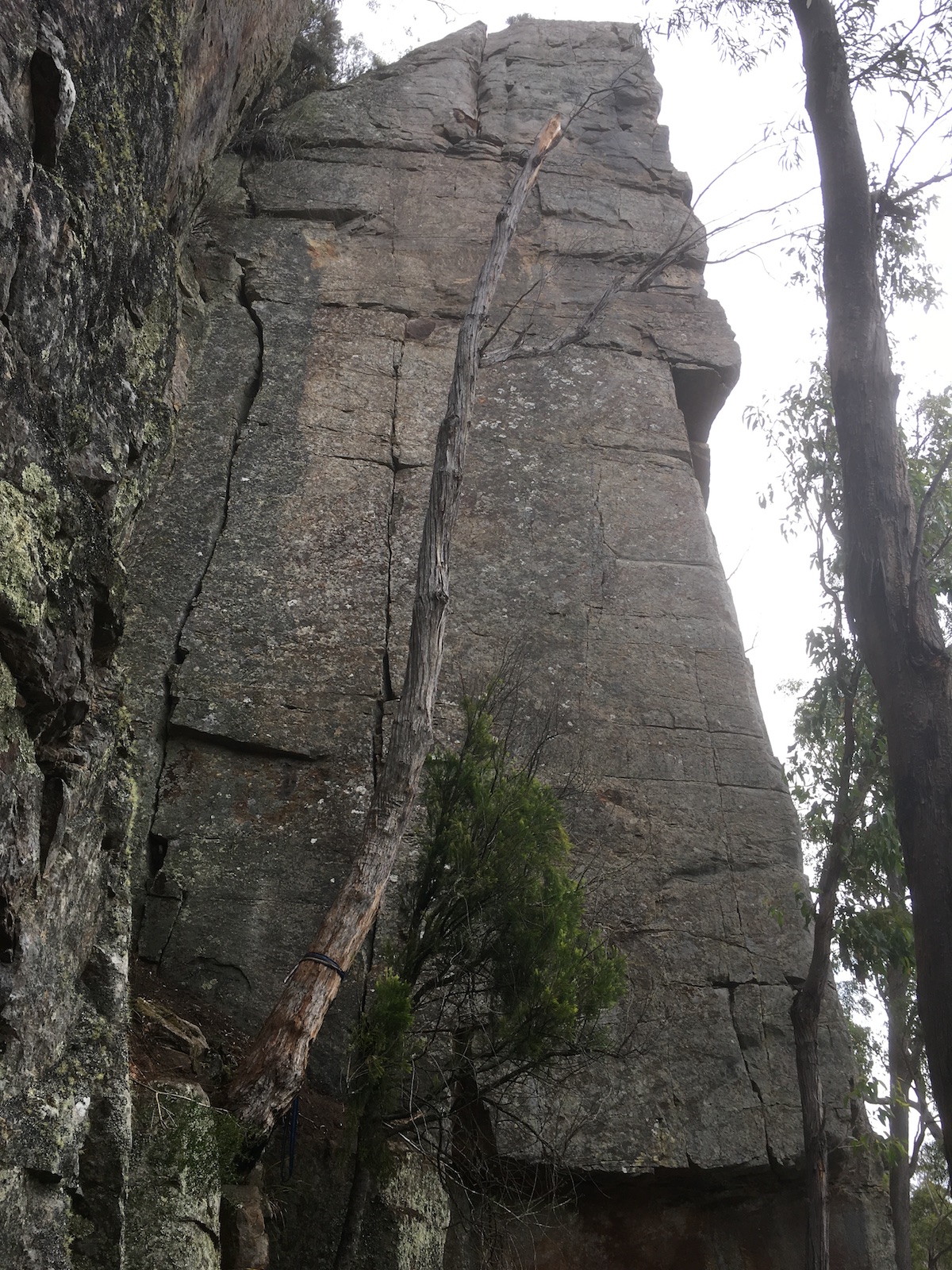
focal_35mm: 29
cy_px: 635
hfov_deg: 48.2
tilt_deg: +31.7
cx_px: 476
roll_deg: -0.1
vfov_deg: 61.7
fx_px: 1063
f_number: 2.2
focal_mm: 4.15
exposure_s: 1/153
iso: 25
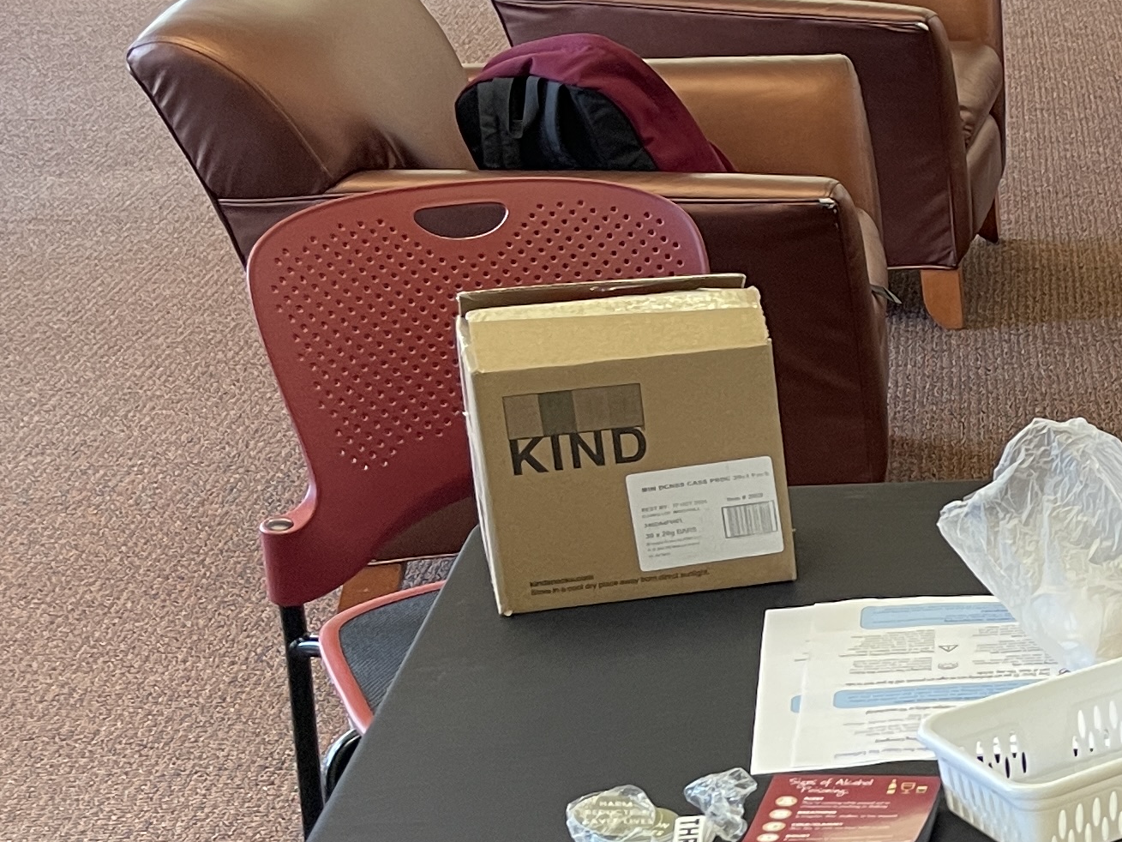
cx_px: 1605
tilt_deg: -23.3
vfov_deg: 19.0
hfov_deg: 21.8
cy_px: 613
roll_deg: -1.4
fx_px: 2496
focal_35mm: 77
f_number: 1.6
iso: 160
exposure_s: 1/60
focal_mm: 5.1
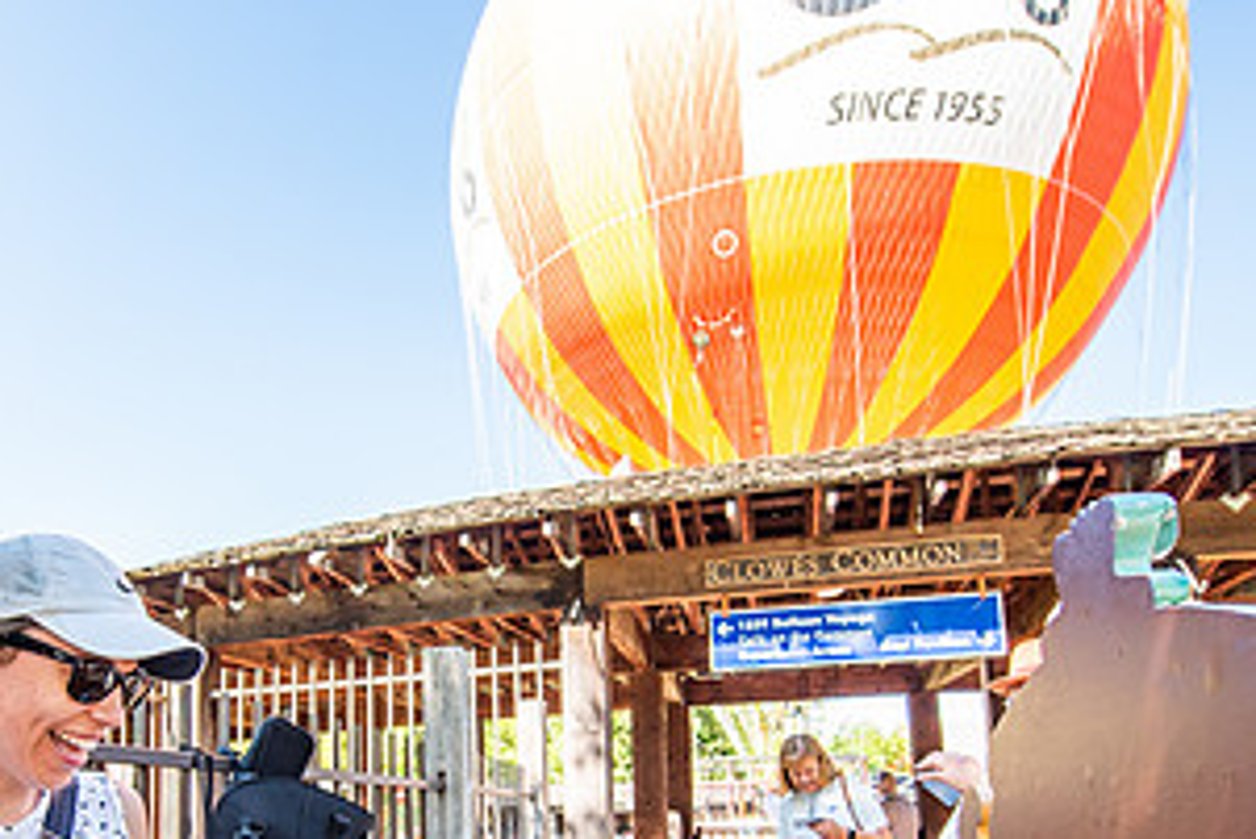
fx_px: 942
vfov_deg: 44.9
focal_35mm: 27
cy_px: 703
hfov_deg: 66.0
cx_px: 442
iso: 160
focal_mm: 14
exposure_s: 1/200
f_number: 5
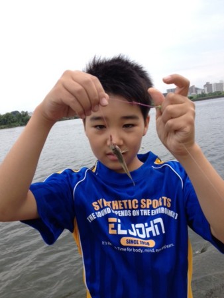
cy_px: 149
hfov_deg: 40.7
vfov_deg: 52.6
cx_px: 112
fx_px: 302
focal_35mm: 35
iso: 50
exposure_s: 1/452
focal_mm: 4.28
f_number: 2.4
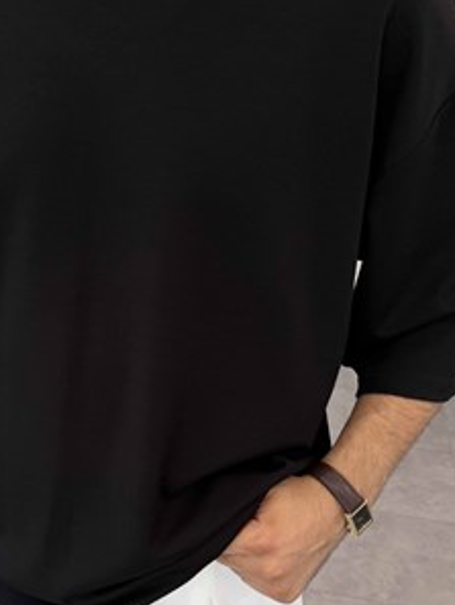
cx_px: 139
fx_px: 753
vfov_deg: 43.5
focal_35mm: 43
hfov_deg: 33.2
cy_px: 376
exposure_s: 1/206
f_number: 1.78
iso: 64
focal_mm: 6.76
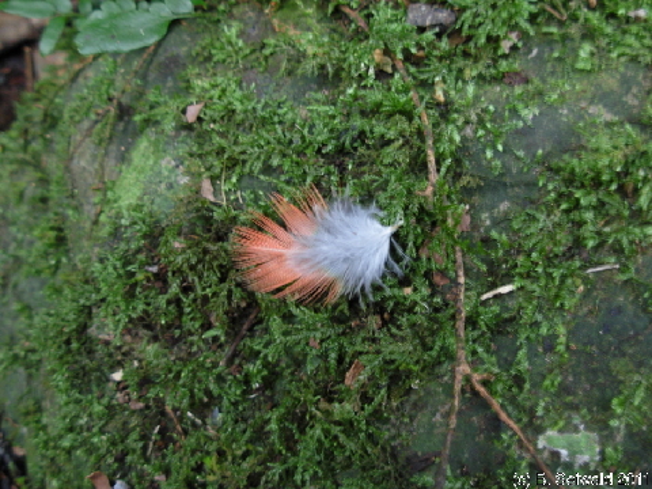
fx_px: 716
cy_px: 244
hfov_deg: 49.0
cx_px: 326
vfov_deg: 37.7
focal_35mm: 38
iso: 158
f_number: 2.9
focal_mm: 6.3
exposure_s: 1/4
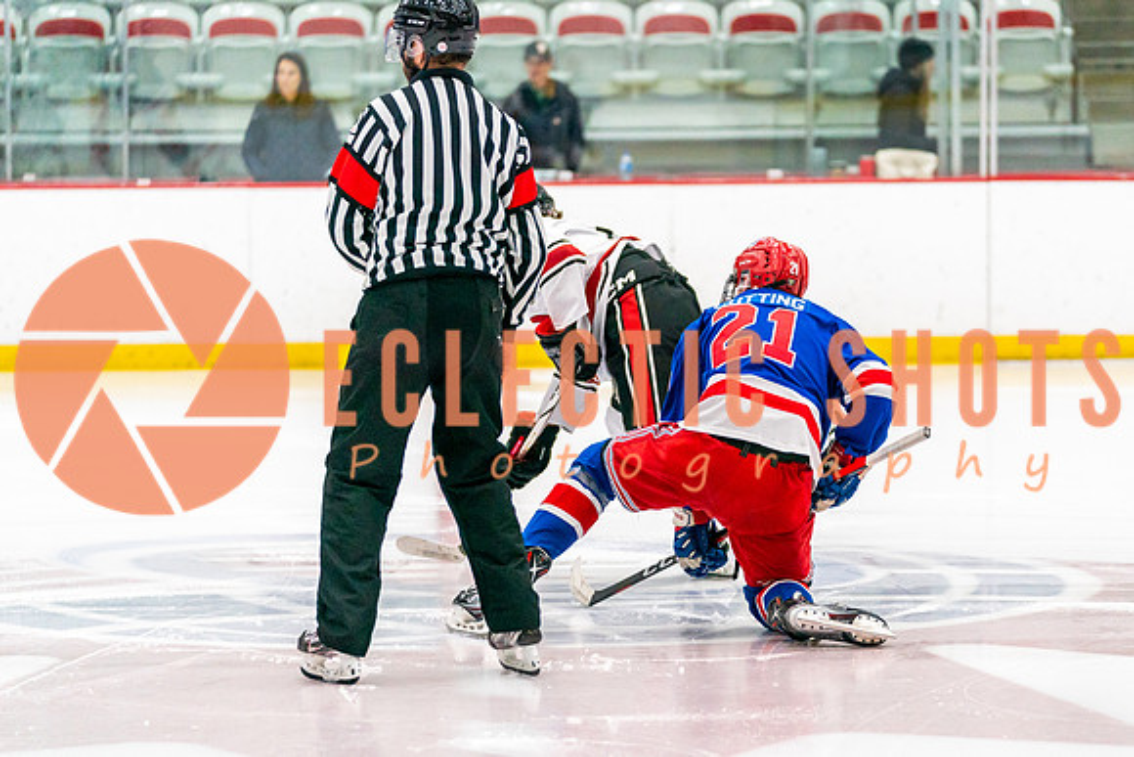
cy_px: 461
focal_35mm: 160
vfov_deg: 8.6
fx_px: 5039
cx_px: 669
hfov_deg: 12.8
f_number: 2.8
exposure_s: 1/1250
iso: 3200
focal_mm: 130
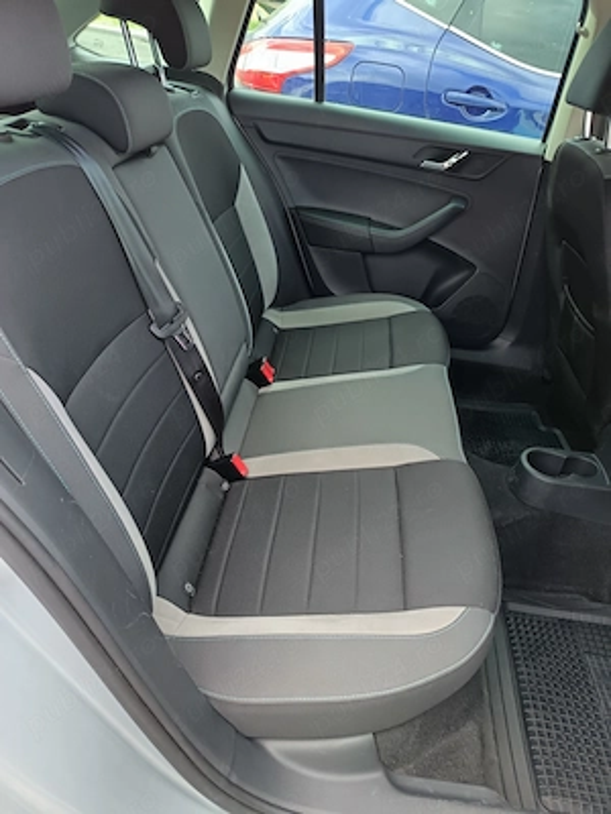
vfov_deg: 71.6
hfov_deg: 56.8
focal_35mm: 24
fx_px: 565
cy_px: 407
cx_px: 306
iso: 1474
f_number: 1.75
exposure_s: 1/100
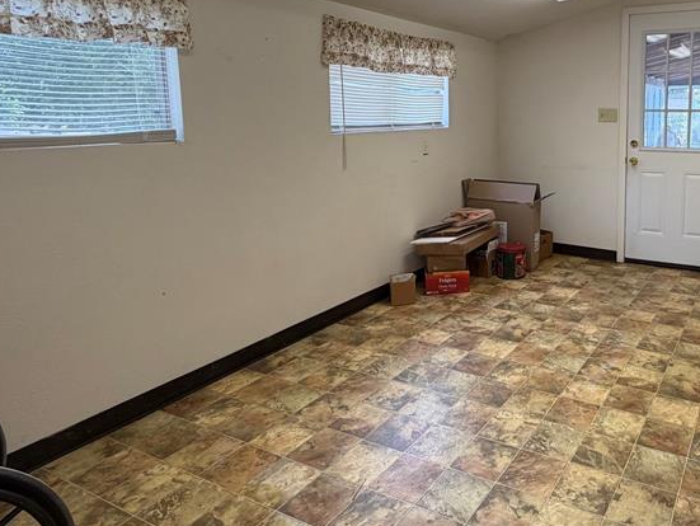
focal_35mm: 26
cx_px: 550
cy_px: 187
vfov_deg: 52.4
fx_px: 526
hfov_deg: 62.2
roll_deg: +0.4
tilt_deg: -9.7
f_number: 2.2
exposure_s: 1/120
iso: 100
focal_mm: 2.22
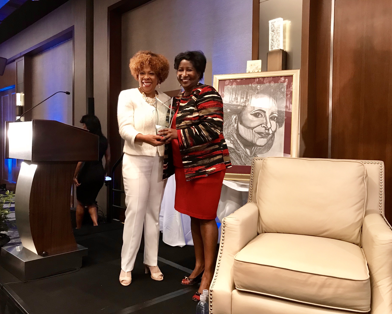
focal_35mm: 30
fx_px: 348
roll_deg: -0.3
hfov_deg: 58.7
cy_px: 160
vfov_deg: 48.5
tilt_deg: -2.7
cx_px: 187
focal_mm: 3.99
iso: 100
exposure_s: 1/15
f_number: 1.8
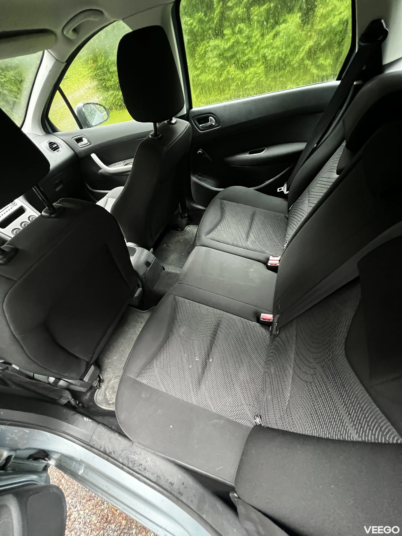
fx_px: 201
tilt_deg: -50.9
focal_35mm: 13
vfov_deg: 106.2
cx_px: 201
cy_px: 268
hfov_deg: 89.9
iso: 1000
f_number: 1.8
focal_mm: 1.57
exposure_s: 1/41
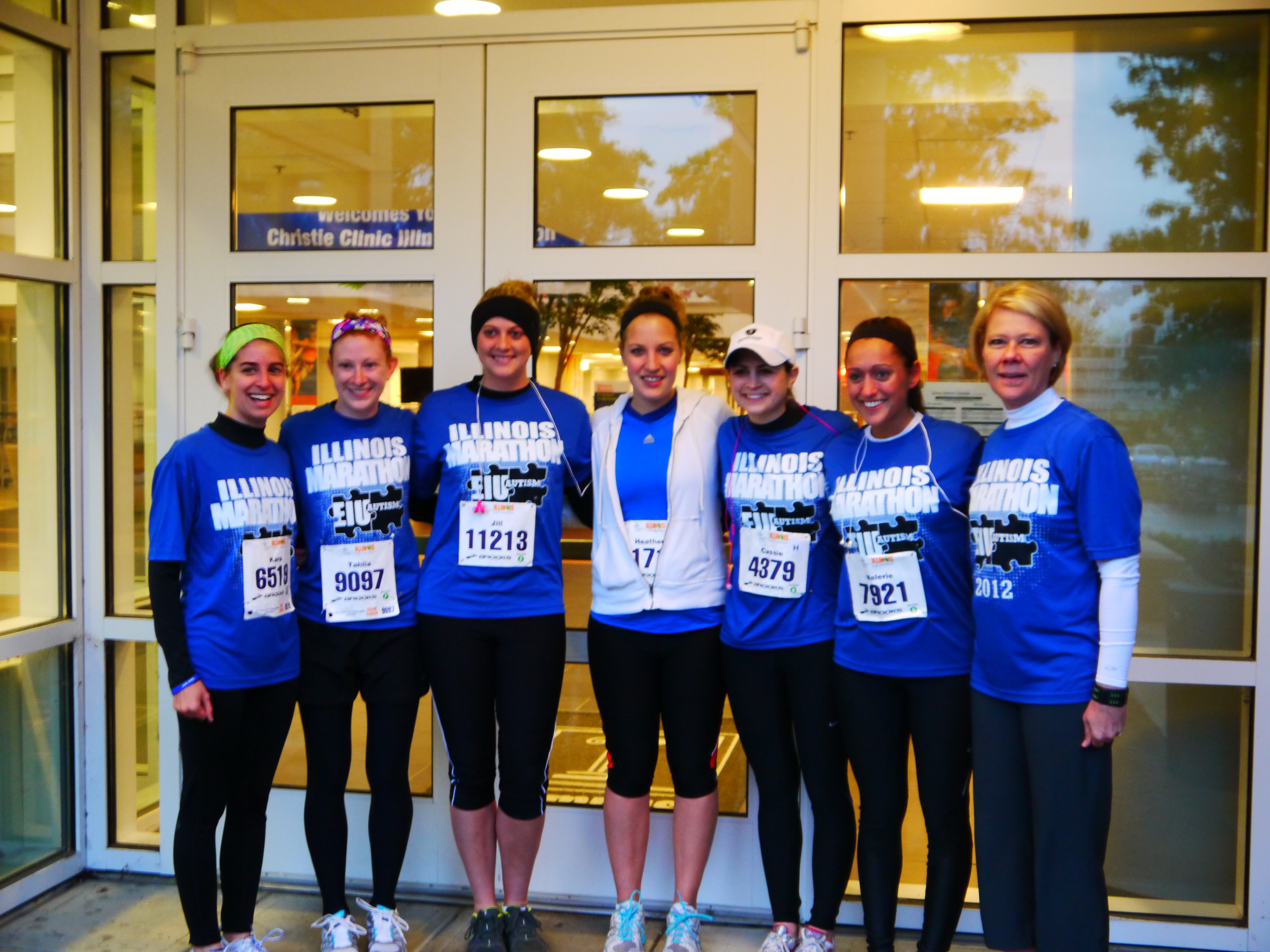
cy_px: 476
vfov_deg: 32.9
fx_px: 1614
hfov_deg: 42.9
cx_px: 635
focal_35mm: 44
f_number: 4.4
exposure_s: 1/10
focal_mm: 22
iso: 800
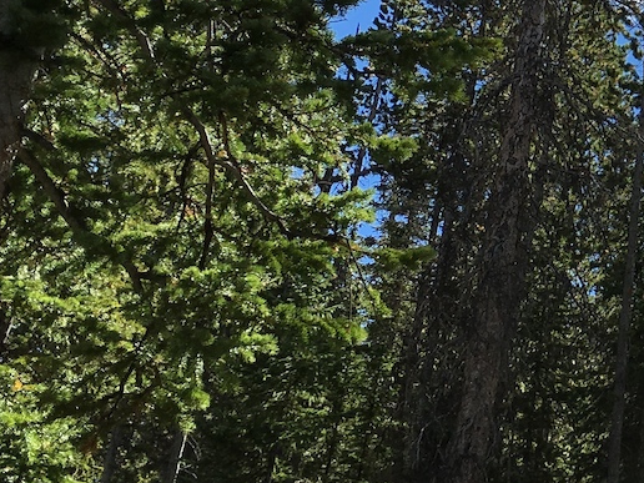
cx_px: 807
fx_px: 1674
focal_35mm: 90
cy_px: -7
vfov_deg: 16.1
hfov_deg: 20.2
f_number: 2.2
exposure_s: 1/1083
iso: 25
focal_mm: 4.15
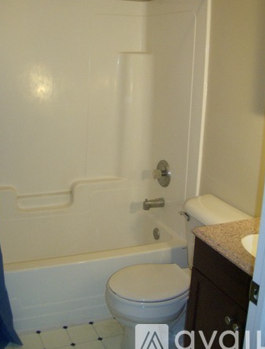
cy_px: 149
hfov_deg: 33.8
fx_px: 436
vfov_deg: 43.6
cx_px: 112
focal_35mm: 43
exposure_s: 1/60
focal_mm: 6
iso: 200
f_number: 2.8
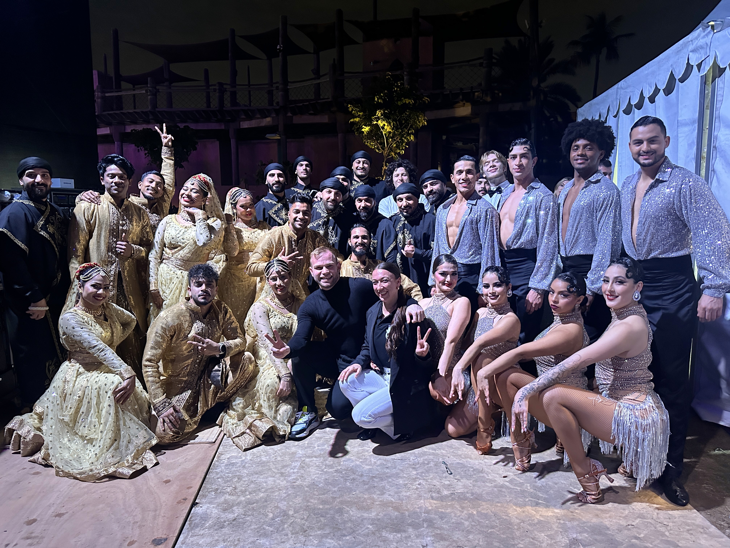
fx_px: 506
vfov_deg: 56.8
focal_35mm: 24
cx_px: 365
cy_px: 274
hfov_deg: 71.6
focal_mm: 6.86
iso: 800
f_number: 1.78
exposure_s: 1/60
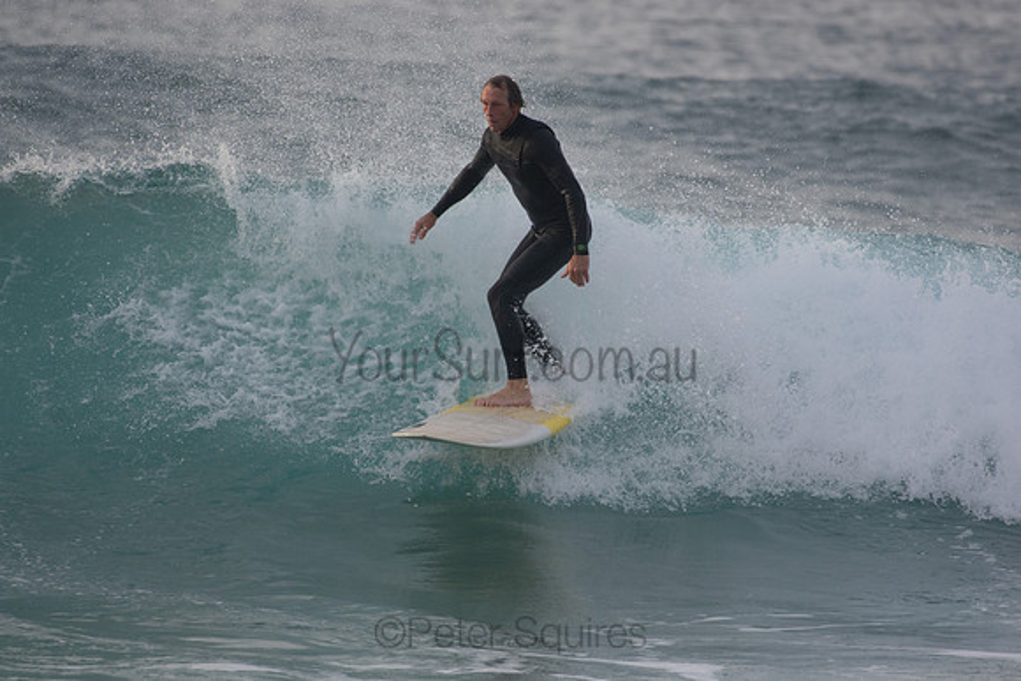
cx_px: 510
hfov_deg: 2.7
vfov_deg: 1.8
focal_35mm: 750
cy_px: 340
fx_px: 21275
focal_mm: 500
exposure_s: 1/1600
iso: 640
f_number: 5.6
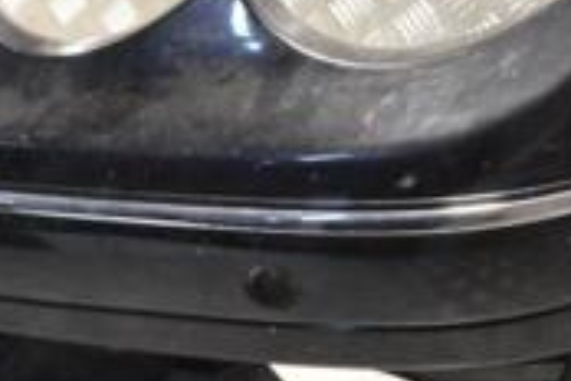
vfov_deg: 12.0
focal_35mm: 114
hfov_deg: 17.9
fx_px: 1808
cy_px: 82
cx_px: 210
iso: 3200
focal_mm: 22
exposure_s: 1/200
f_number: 7.1
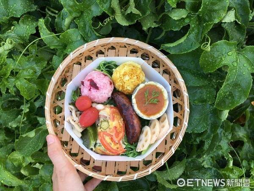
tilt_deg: -68.0
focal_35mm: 29
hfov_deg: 61.7
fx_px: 213
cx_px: 127
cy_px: 96
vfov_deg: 48.2
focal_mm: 4.15
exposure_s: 1/60
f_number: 2.2
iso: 25
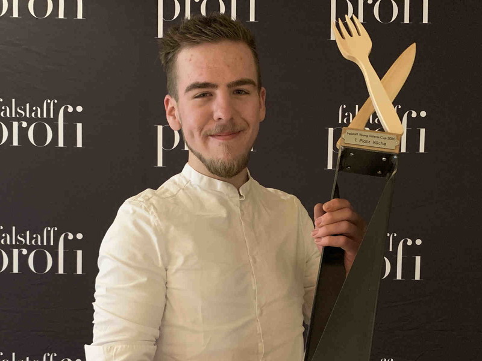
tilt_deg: -2.6
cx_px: 241
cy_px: 180
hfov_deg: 67.3
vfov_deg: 53.1
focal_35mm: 26
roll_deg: -1.1
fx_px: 362
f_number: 1.8
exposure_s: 1/25
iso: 500
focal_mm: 4.25
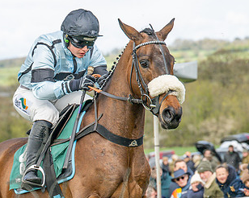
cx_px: 78
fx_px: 2305
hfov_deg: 6.2
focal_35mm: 313
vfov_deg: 4.9
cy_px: 191
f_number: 4.5
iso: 400
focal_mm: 94
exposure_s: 1/1250
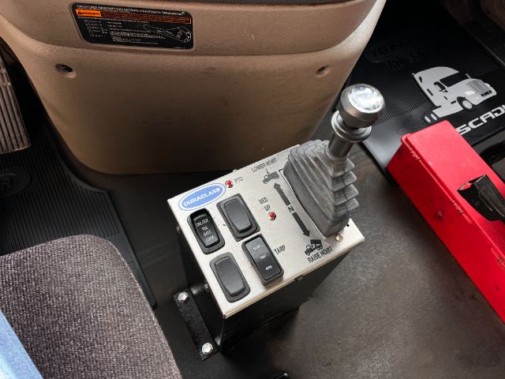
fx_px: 379
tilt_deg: -60.7
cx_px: 252
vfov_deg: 53.1
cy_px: 190
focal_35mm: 26
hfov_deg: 67.3
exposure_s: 1/122
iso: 40
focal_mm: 5.1
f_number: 1.6
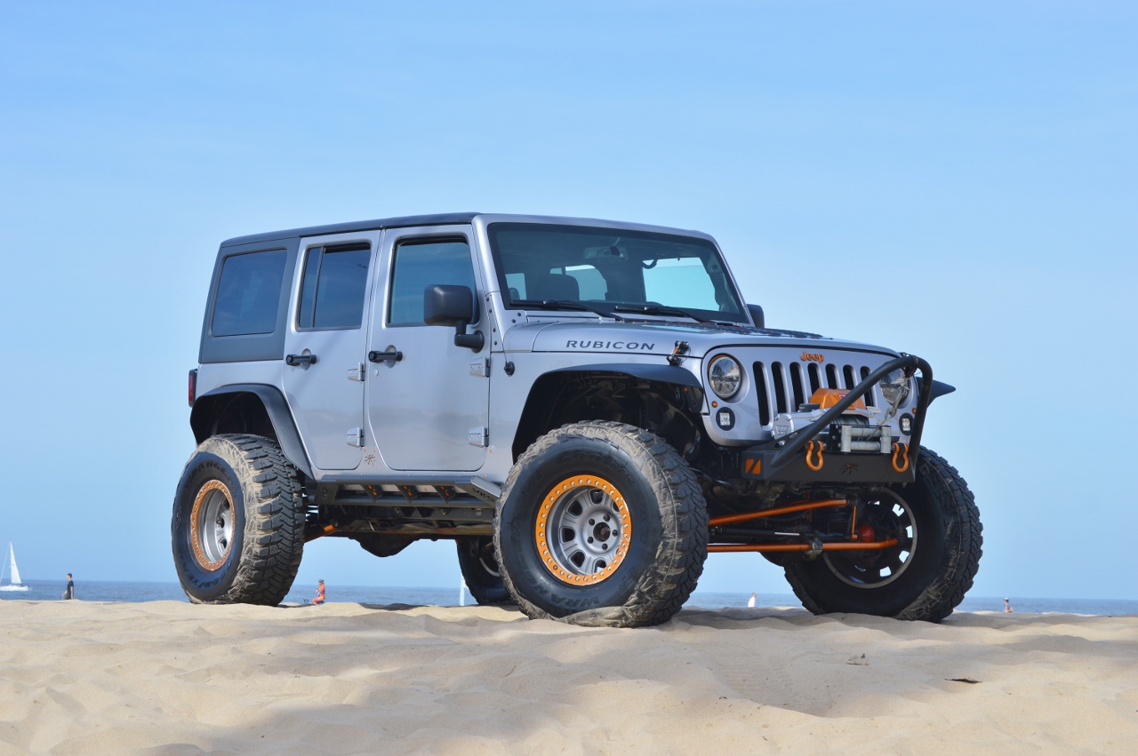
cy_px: 378
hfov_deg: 24.6
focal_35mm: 82
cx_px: 569
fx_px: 2606
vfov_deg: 16.5
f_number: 8
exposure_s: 1/250
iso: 100
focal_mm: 55
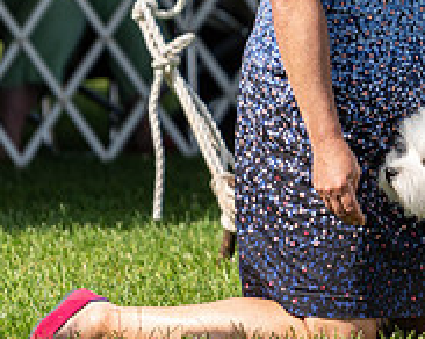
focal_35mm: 796
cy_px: -110
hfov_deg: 2.4
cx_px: 421
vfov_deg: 1.9
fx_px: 10002
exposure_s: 1/2000
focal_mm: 200
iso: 250
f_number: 4
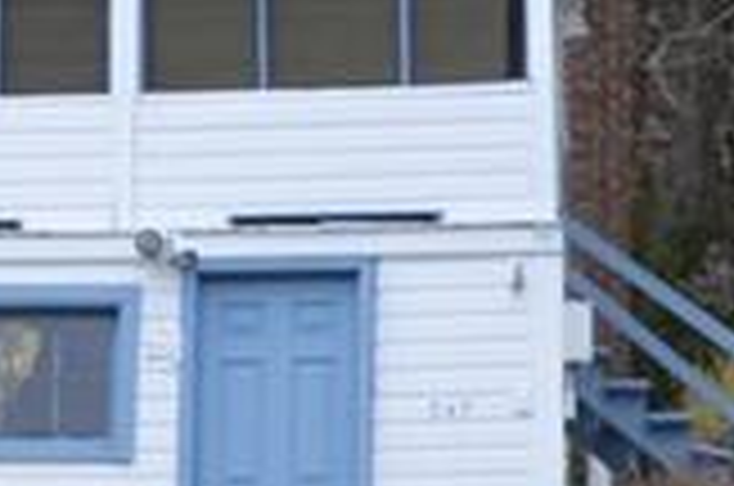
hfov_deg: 12.1
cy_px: 862
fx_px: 3459
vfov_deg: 7.8
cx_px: 239
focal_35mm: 170
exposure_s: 1/200
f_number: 7.1
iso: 200
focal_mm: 18
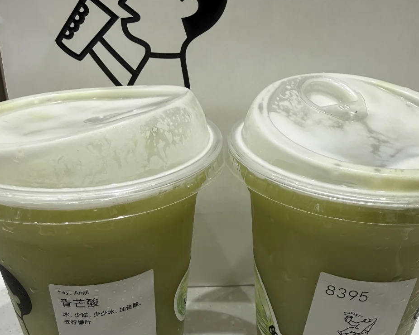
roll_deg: -2.8
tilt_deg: -27.3
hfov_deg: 47.8
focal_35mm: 38
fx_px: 471
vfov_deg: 38.2
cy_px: 251
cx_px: 233
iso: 80
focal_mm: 2.22
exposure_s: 1/100
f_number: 2.2
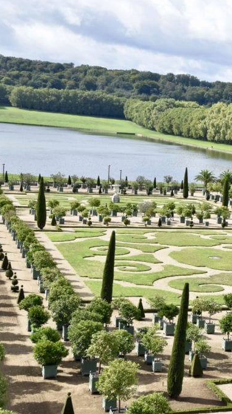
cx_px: 289
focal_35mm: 76
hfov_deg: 15.2
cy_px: 206
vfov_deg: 27.9
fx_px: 832
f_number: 8
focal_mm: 32
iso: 200
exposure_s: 1/250
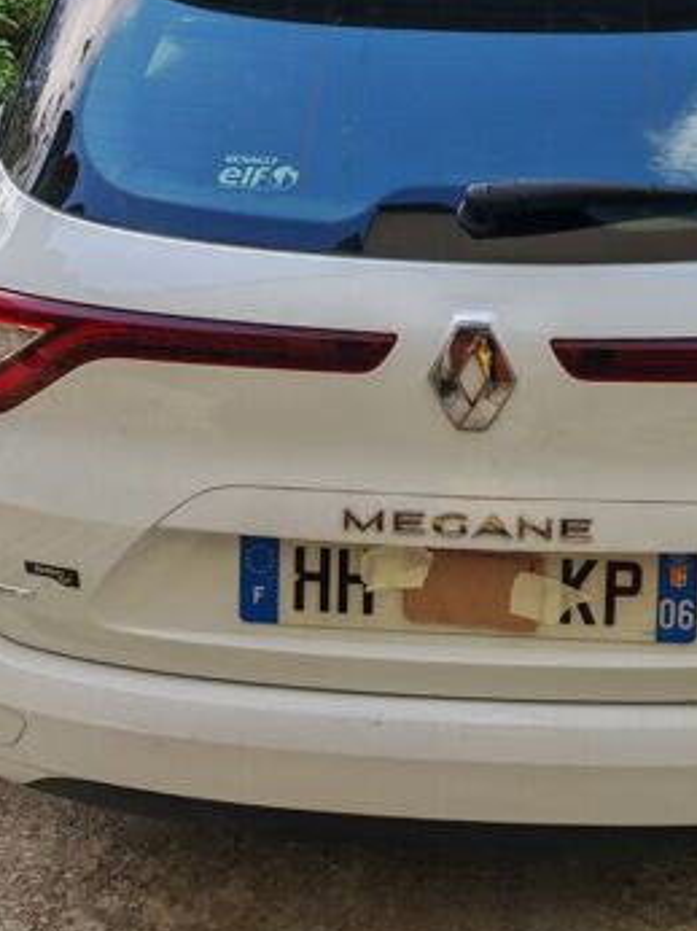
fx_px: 1344
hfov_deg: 28.9
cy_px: 215
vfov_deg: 37.1
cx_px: 471
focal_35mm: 50
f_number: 2
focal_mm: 6.83
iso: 50
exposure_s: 1/930
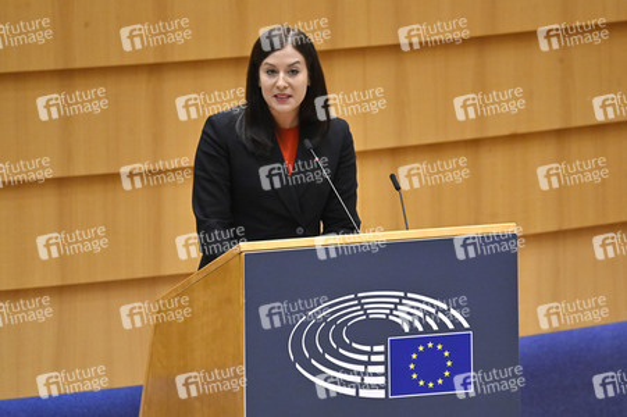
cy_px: 208
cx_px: 314
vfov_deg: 2.3
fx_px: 10442
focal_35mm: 600
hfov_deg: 3.4
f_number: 6.3
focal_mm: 600
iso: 5000
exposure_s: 1/640
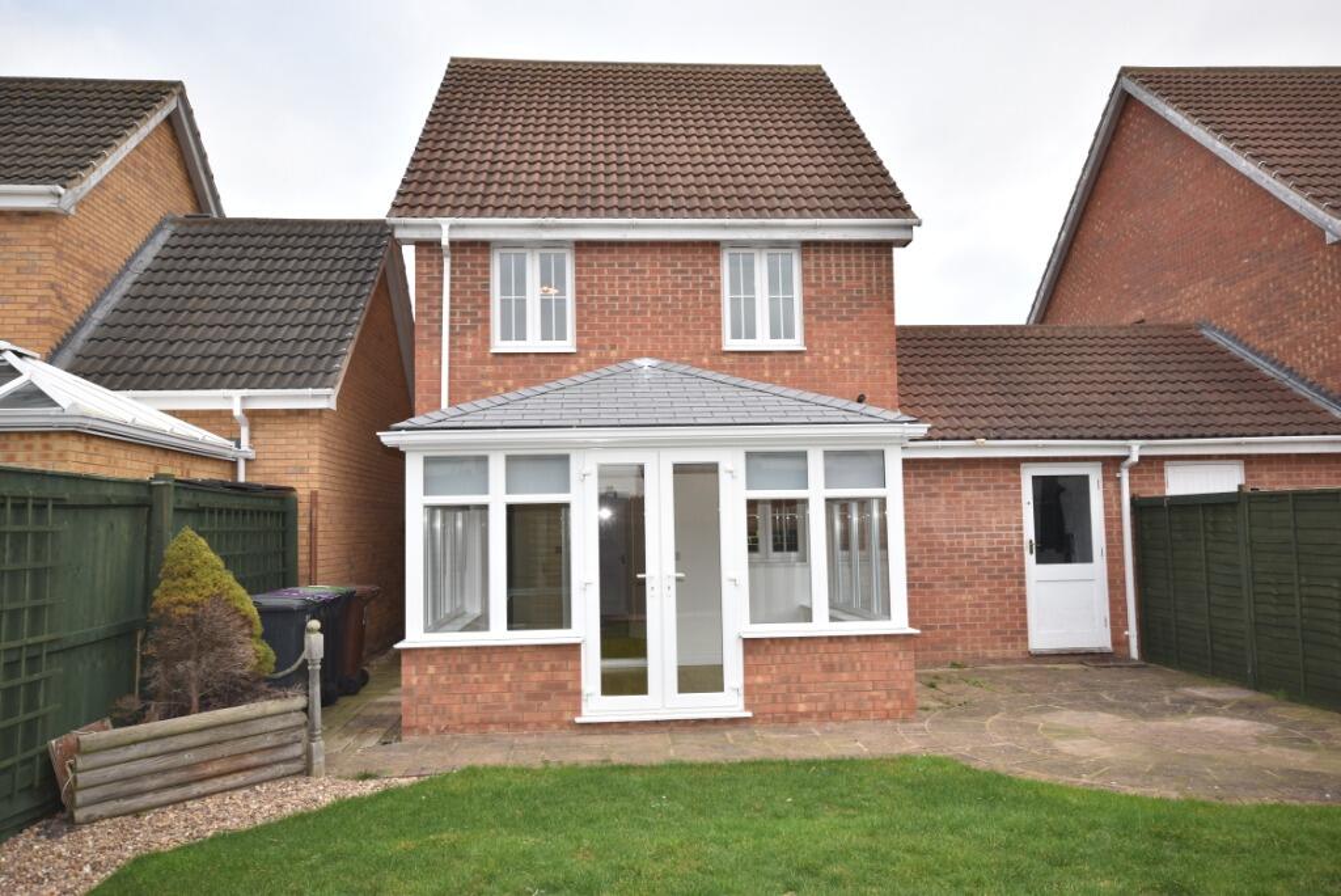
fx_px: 1006
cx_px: 670
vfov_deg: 48.0
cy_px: 448
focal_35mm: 27
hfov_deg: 67.4
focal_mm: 18
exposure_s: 1/60
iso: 220
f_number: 5.6
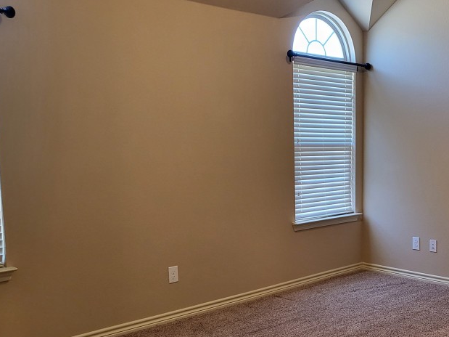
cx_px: 321
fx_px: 558
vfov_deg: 33.4
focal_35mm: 43
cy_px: 208
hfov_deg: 42.9
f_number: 1.8
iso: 200
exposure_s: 1/40
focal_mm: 4.25
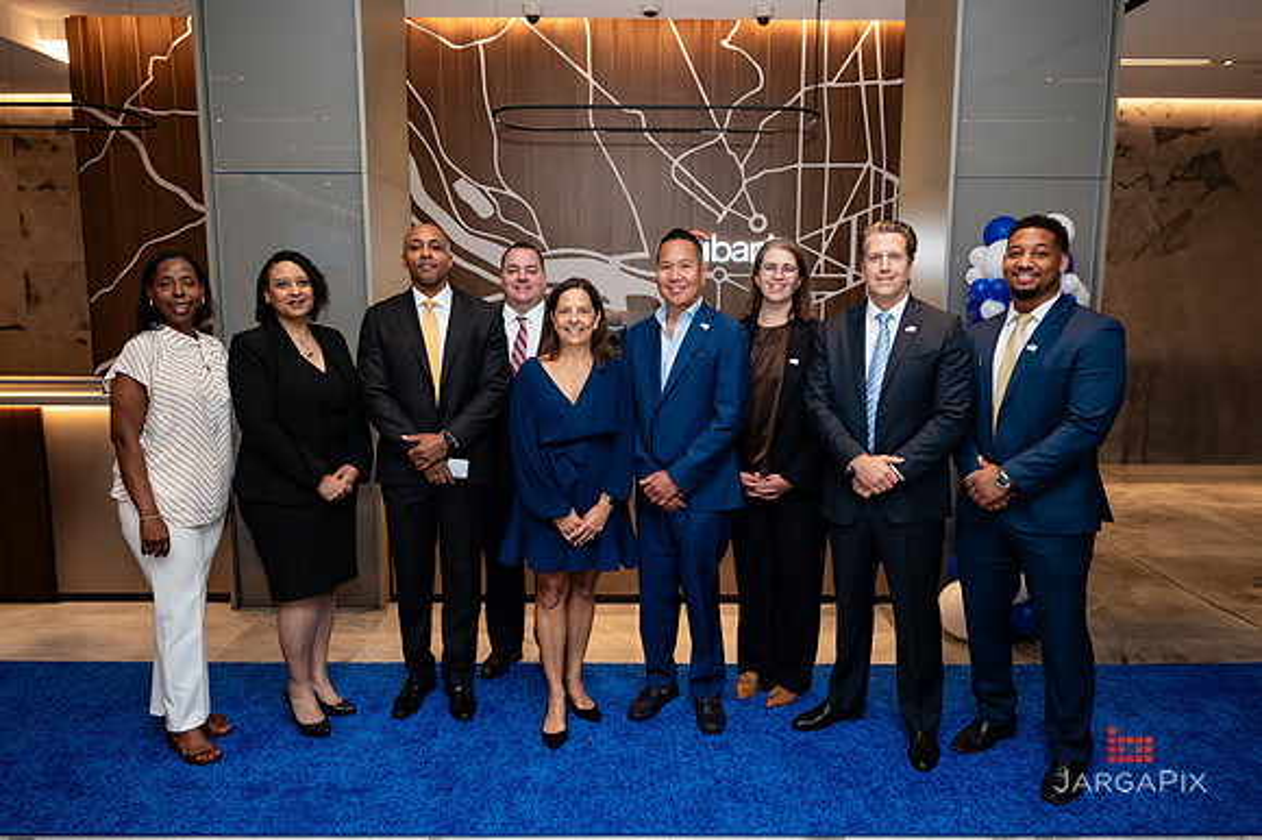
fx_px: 904
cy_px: 420
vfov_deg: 49.8
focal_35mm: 26
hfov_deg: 69.9
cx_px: 631
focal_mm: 25.5
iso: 400
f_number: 4
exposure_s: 1/160
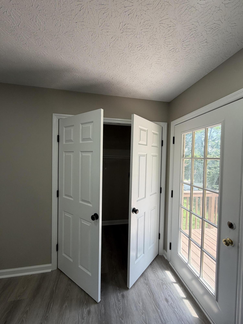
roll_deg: -0.8
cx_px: 122
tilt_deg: -1.6
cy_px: 162
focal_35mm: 14
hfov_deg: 85.7
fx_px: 131
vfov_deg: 102.1
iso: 64
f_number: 2.2
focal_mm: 2.22
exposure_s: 1/121
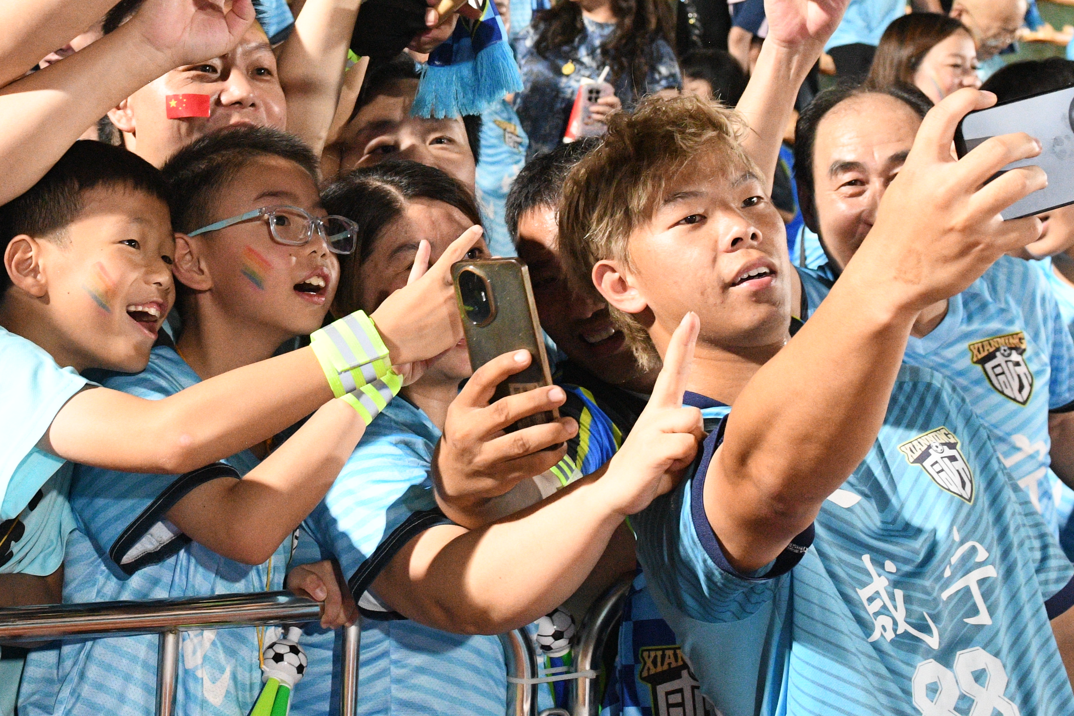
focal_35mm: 77
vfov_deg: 17.5
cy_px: 117
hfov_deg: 26.0
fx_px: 2297
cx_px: 258
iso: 5000
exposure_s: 1/80
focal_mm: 29
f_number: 5.6
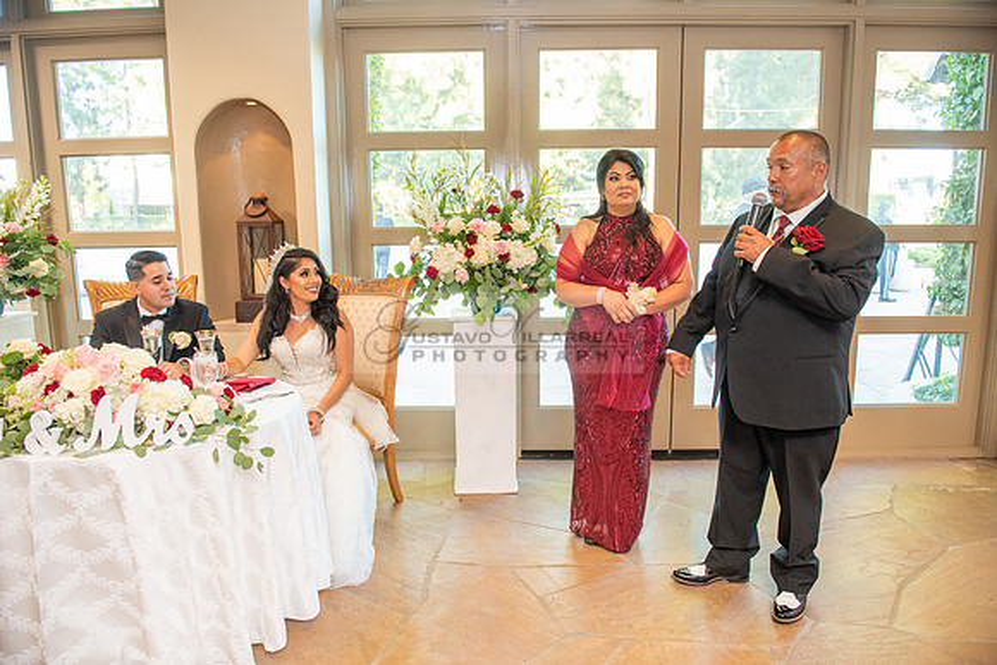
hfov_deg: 73.7
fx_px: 665
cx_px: 498
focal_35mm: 24
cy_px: 332
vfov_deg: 53.2
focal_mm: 24
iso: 1250
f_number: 3.5
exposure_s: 1/125
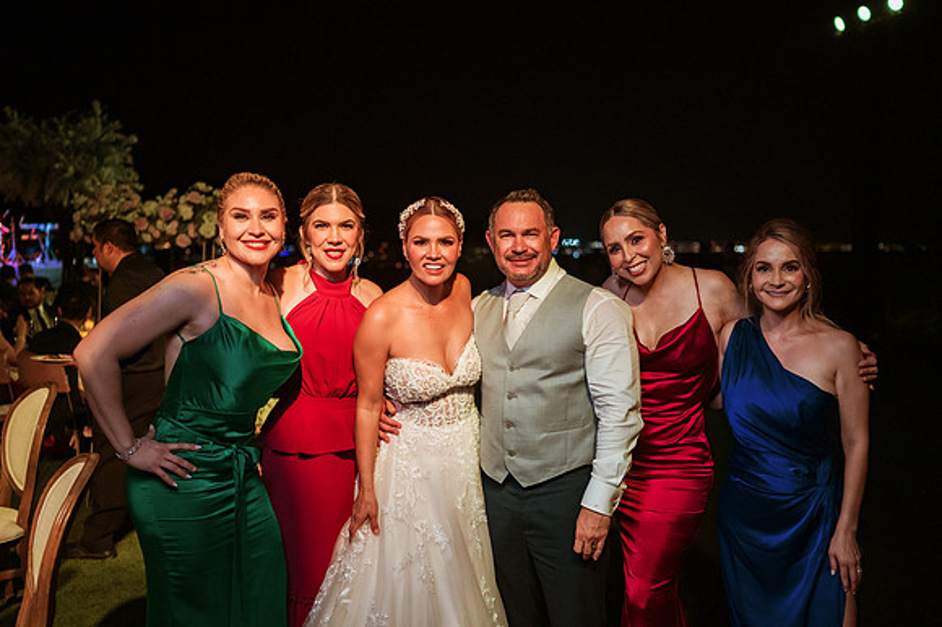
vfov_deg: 37.8
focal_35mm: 35
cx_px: 471
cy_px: 314
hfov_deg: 54.5
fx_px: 915
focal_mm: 35
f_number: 1.8
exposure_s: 1/800
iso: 3200
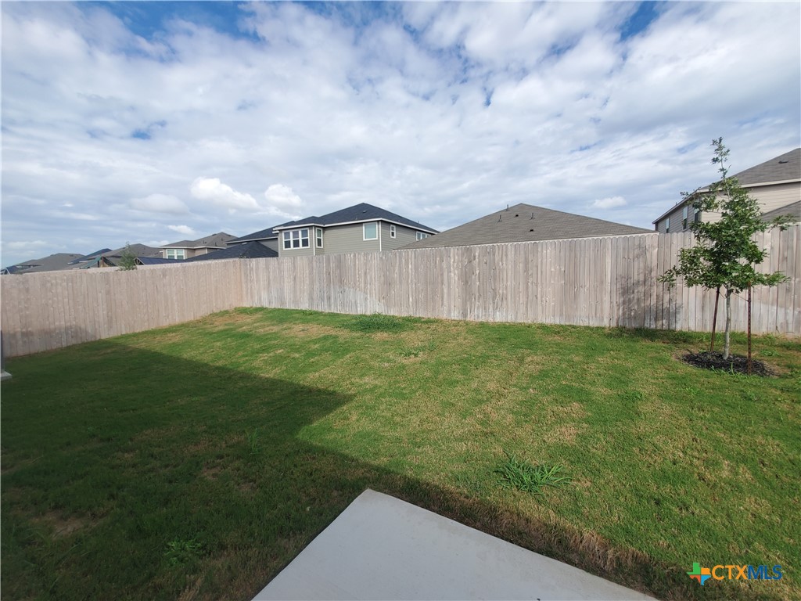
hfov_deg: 106.2
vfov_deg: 89.9
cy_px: 300
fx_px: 301
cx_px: 400
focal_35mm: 13
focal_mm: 1.8
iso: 50
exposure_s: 1/973
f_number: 2.2
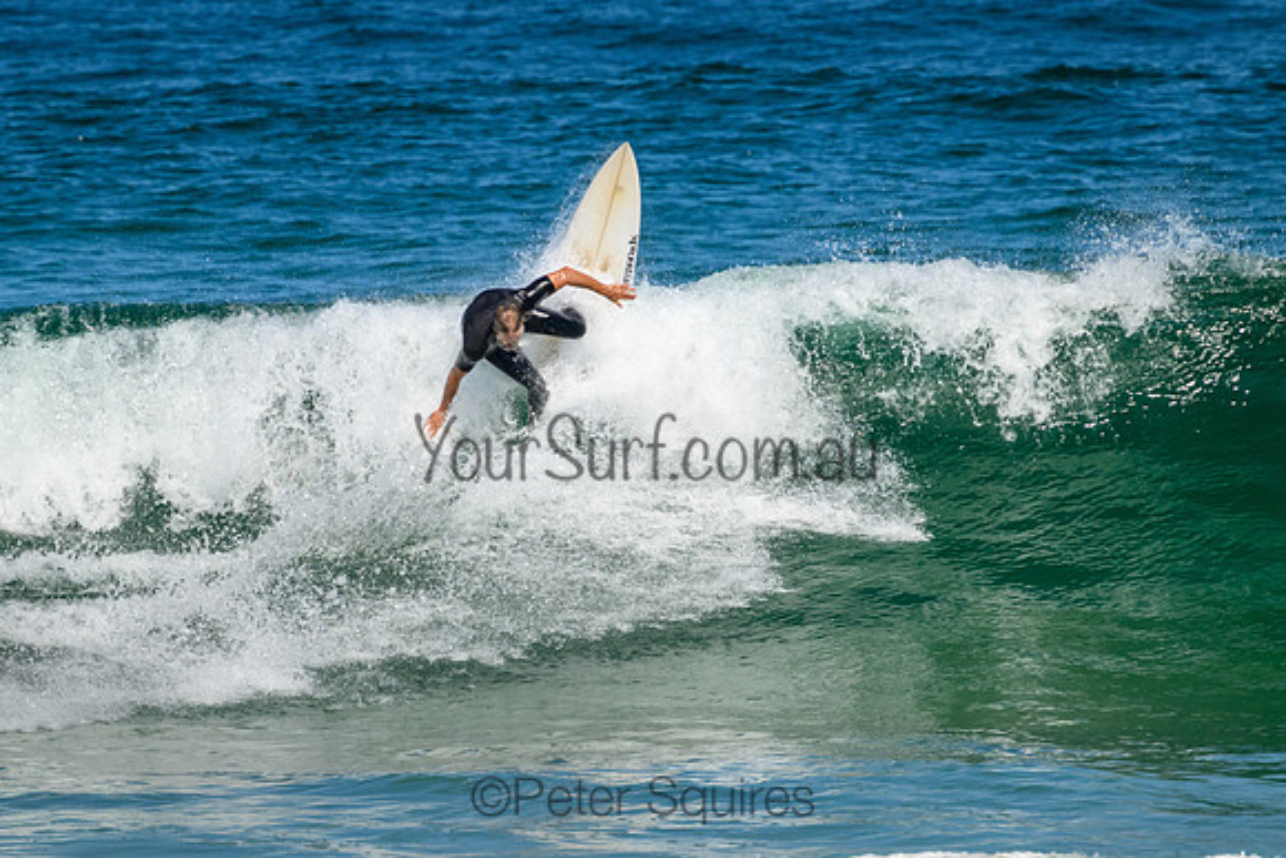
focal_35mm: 920
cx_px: 607
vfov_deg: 1.5
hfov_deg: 2.2
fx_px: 32883
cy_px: 465
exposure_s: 1/2000
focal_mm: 800
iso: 1000
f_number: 11
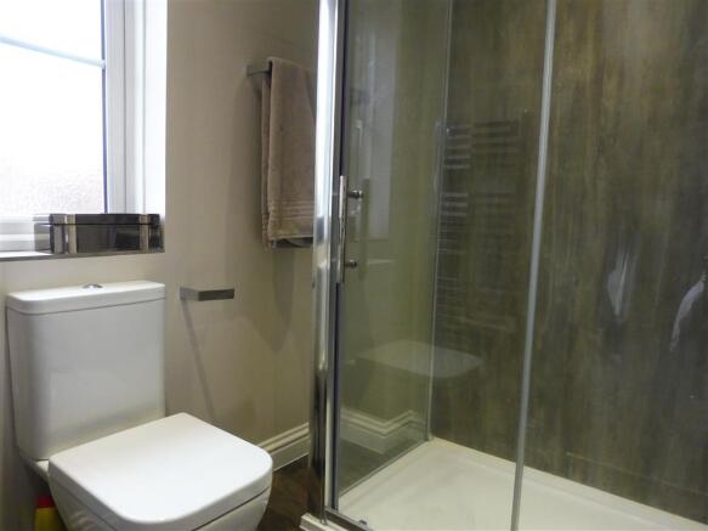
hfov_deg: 71.6
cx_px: 354
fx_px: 491
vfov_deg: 56.8
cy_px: 266
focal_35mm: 24
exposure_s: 1/60
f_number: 3.3
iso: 400
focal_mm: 4.3
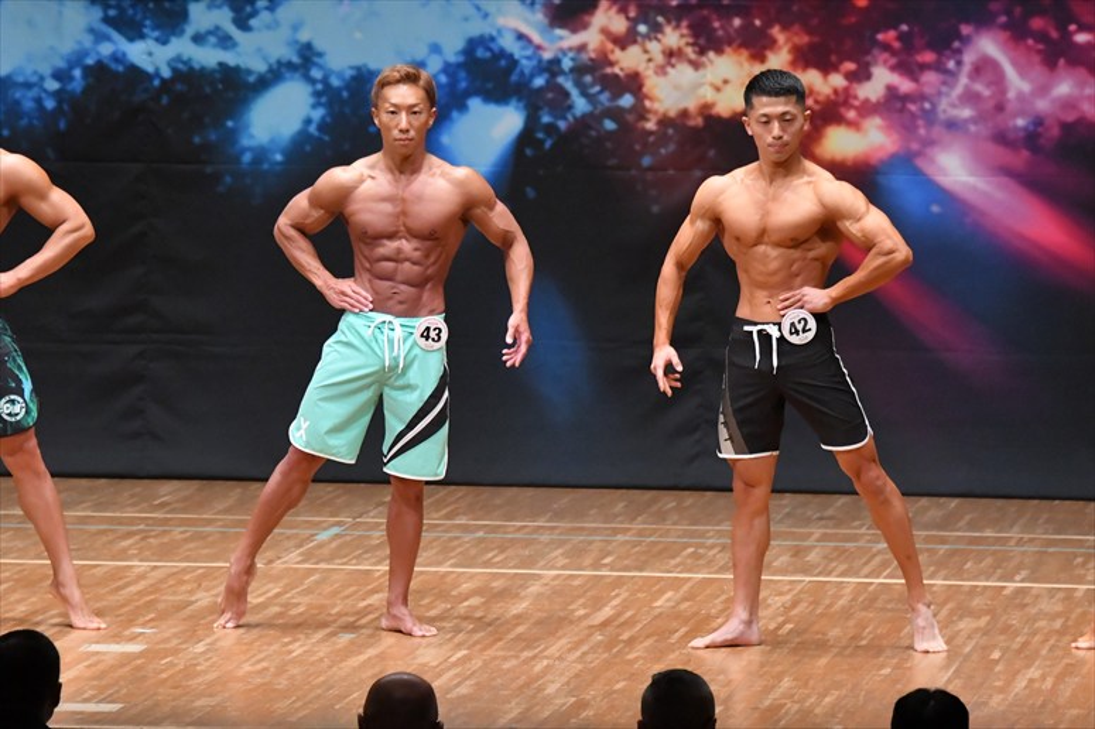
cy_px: 364
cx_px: 548
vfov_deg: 5.4
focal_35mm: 255
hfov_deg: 8.1
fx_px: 7753
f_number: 5.6
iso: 8000
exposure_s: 1/400
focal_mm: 170
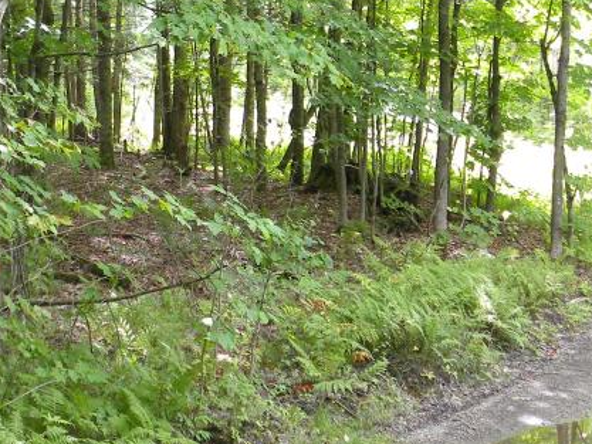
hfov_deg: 23.7
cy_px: 169
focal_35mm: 81
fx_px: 1386
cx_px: 102
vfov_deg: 18.2
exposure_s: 1/30.8
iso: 64
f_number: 2.8
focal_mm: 5.9
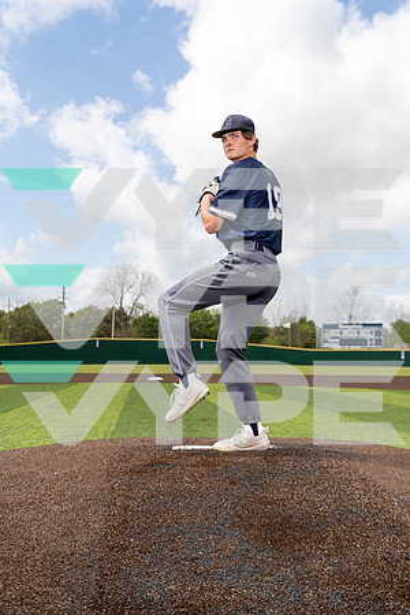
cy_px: 308
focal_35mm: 39
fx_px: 666
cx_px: 205
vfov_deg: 49.6
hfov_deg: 34.2
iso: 250
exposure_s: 1/1250
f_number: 4
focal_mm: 39
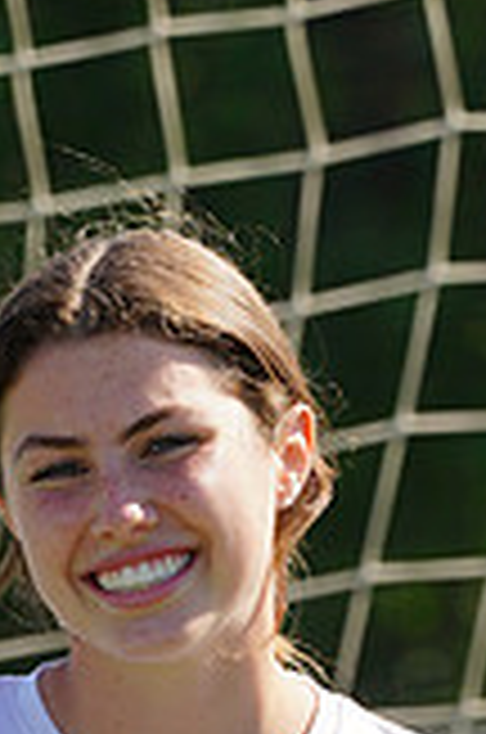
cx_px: 58
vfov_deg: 1.5
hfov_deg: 1.0
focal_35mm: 1341
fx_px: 27269
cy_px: 1126
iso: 200
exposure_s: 1/250
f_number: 11
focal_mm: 376
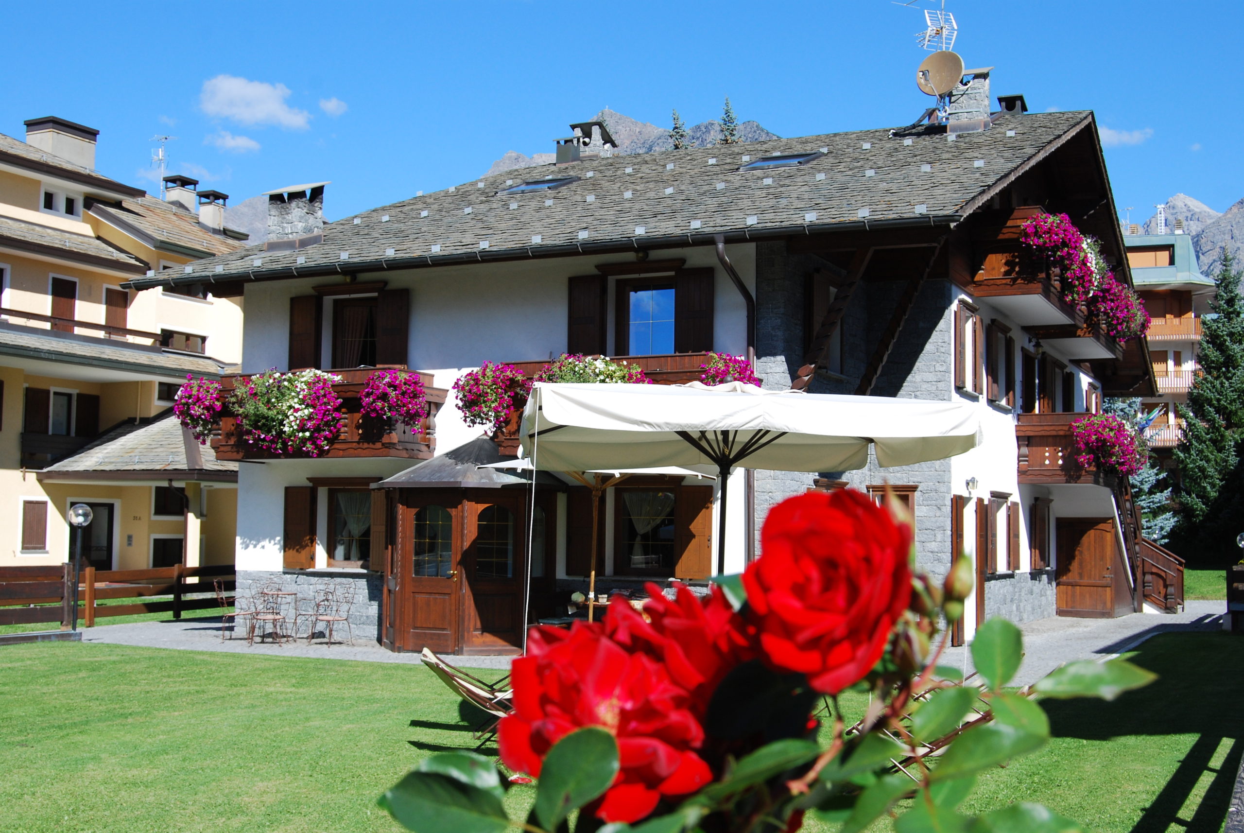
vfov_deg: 32.0
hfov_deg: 46.3
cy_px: 416
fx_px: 1453
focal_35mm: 42
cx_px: 622
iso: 200
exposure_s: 1/250
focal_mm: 28
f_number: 10
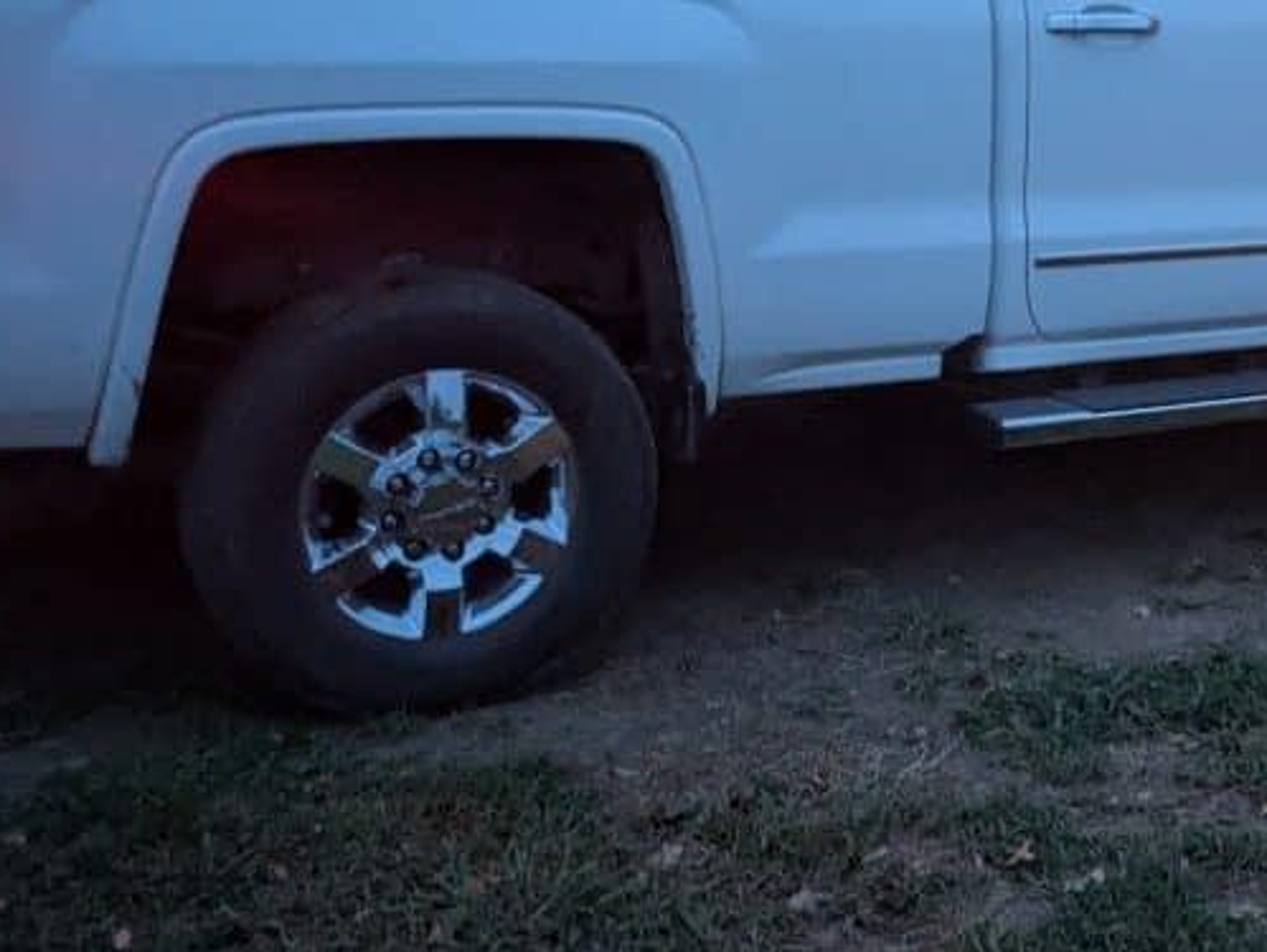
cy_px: 249
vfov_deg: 24.2
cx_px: 1084
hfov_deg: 31.0
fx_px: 2198
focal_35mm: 60
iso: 2697
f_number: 1.89
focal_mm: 5.43
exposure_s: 1/10
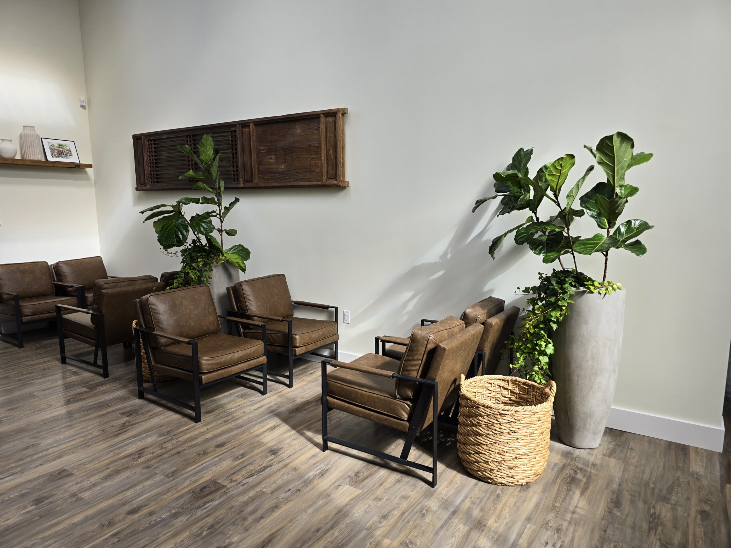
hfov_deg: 73.9
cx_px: 366
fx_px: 486
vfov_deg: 58.9
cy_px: 274
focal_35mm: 23
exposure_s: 1/180
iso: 32
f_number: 1.7
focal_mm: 6.3
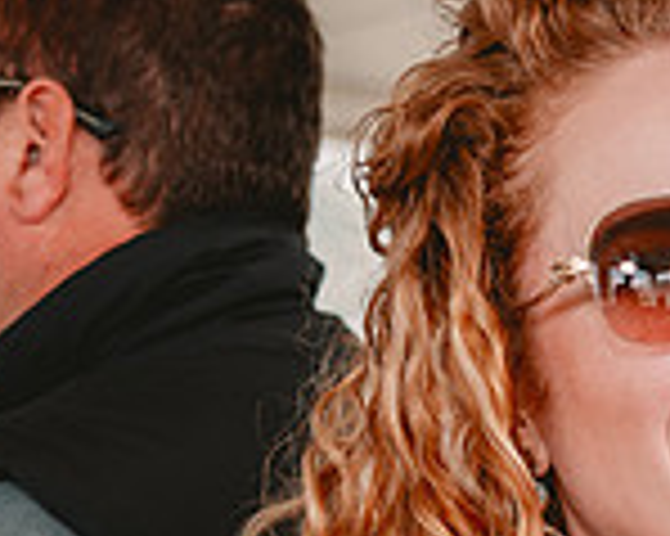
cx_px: 985
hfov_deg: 14.5
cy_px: 721
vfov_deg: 12.0
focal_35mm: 124
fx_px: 2457
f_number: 3.5
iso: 250
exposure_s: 1/200
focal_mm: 34
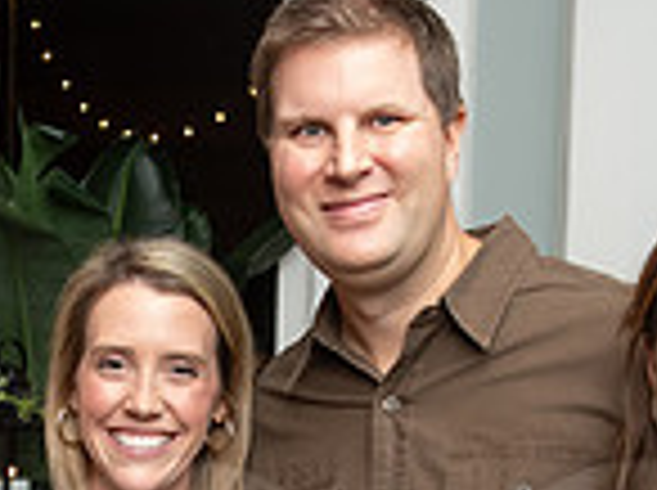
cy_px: 645
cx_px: 144
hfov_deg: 15.0
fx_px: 2482
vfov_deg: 11.0
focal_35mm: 131
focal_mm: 34
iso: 3200
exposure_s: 1/160
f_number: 6.3
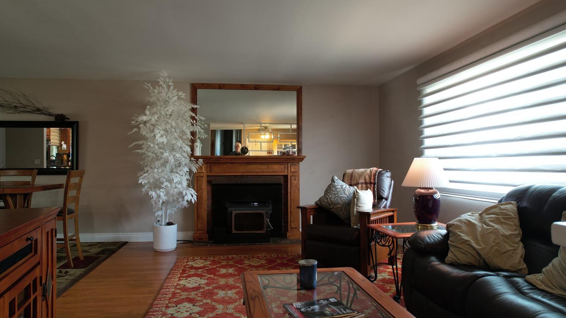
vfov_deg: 47.7
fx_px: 360
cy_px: 151
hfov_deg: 76.3
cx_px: 276
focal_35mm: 24
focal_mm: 8.38
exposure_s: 1/15
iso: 100
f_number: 2.8
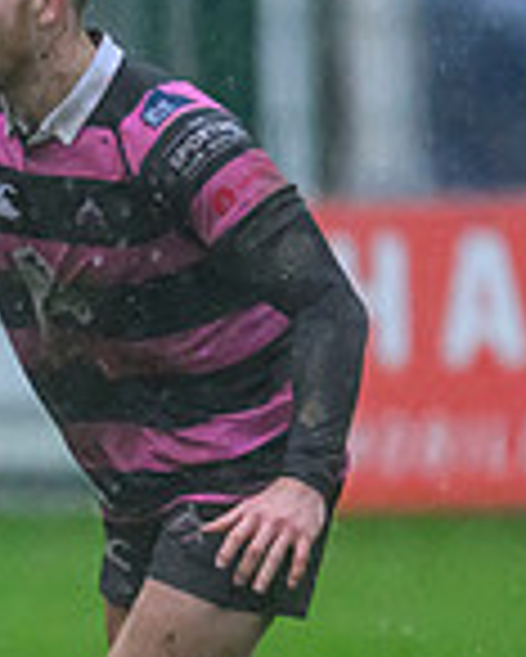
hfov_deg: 0.6
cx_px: -730
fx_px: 51533
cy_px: 391
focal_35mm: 2651
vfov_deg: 0.7
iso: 5000
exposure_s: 1/1250
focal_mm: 560
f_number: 4
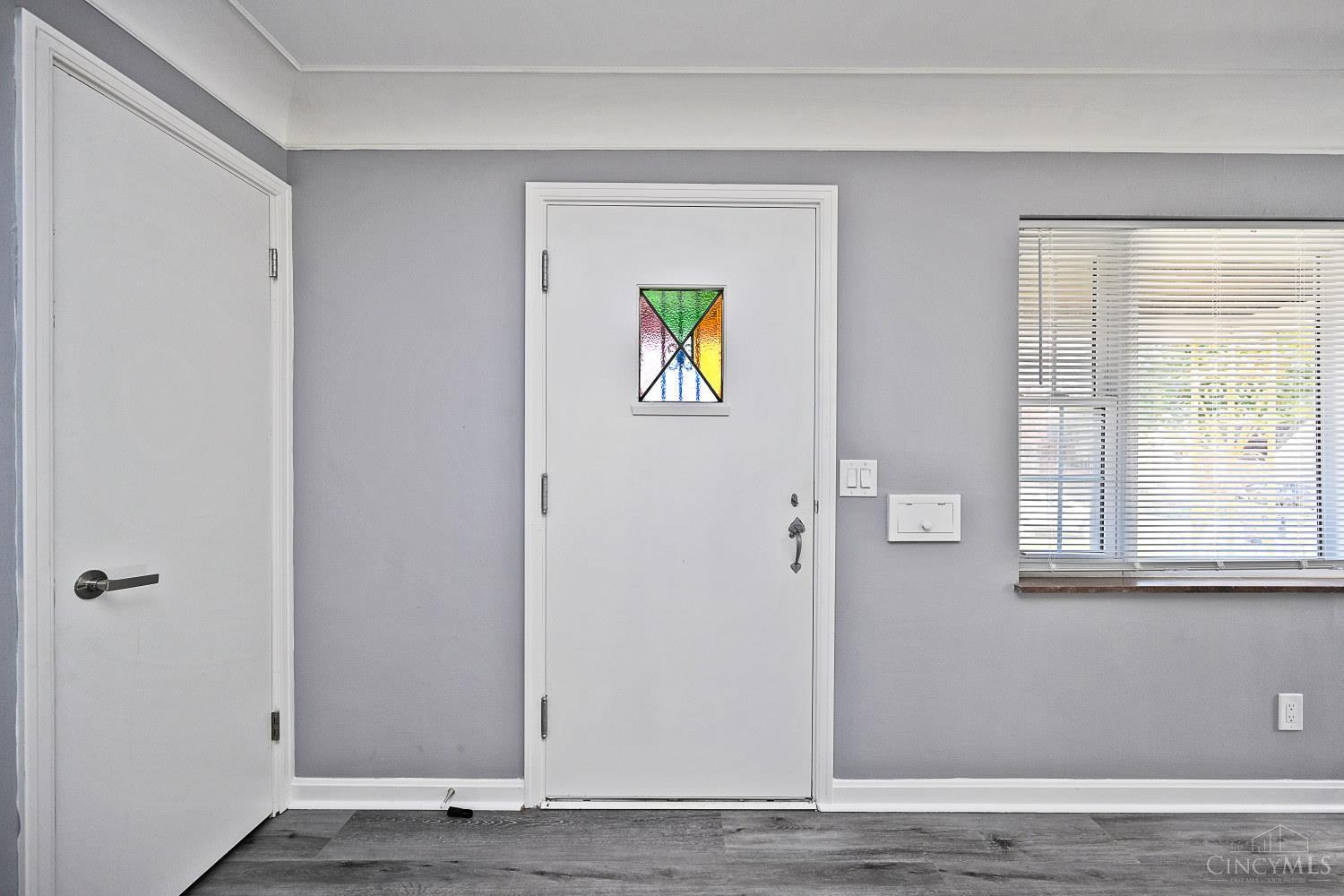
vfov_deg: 81.2
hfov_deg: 104.3
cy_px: 448
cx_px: 672
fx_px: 523
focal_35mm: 14
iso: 200
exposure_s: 1/80
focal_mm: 14
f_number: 4.5
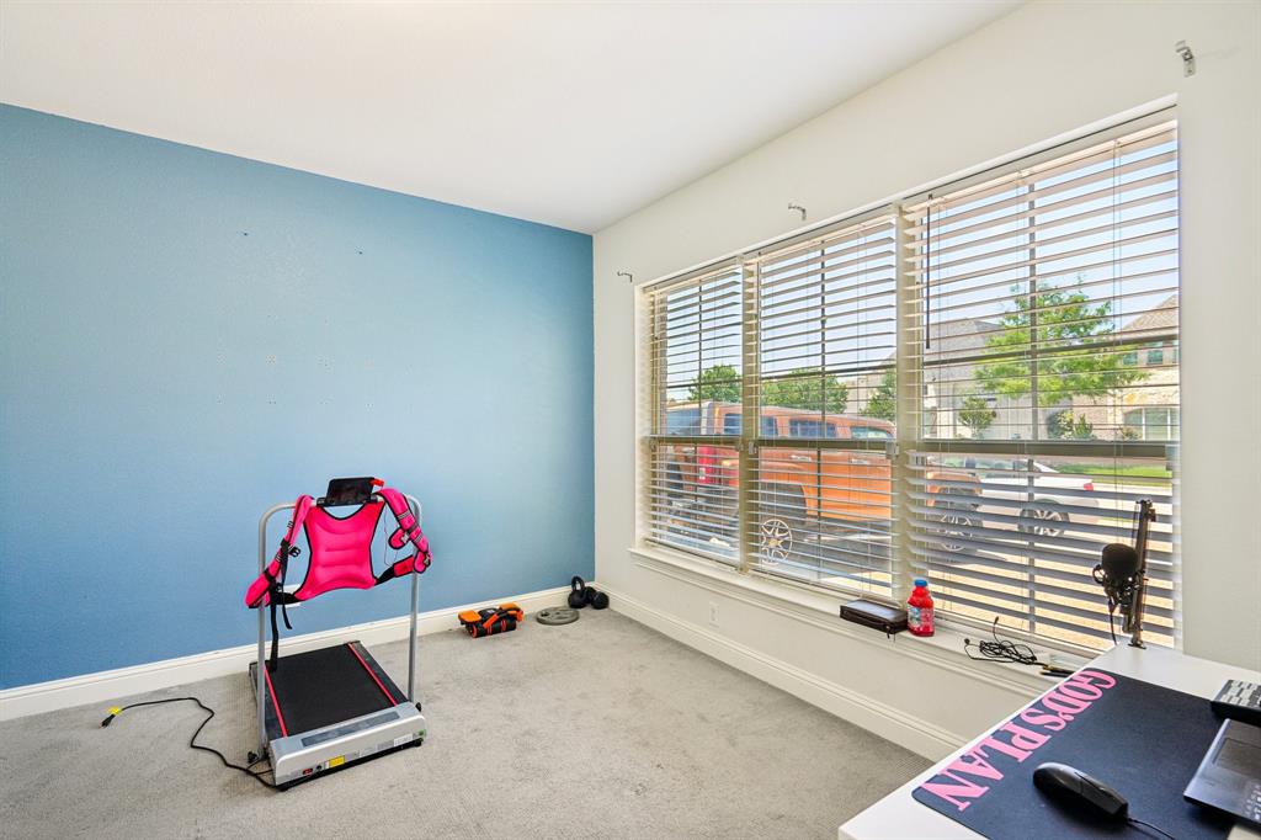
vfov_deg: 73.7
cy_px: 420
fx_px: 560
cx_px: 630
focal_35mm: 16
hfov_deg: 96.8
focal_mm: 16
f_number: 8
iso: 125
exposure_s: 1/30
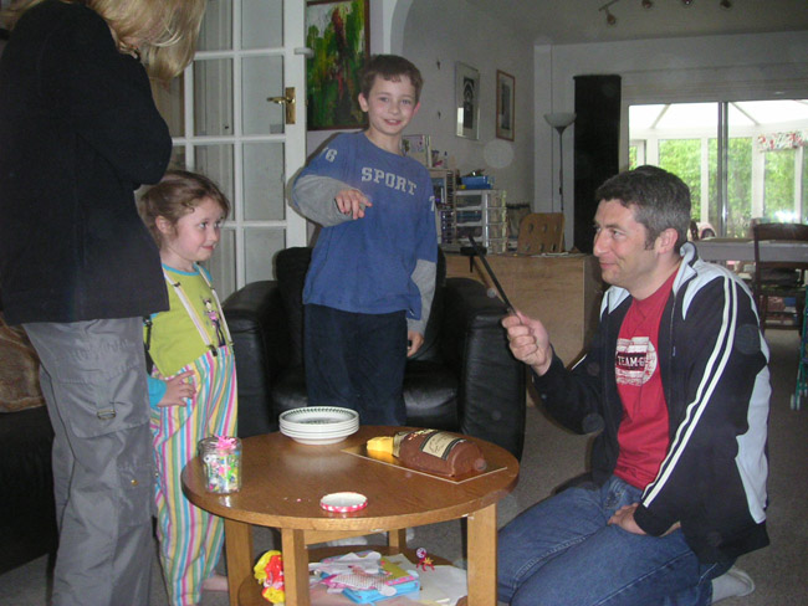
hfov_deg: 50.1
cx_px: 404
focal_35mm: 37
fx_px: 864
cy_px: 303
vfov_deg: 38.7
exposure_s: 1/45
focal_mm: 5.7
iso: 160
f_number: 2.8
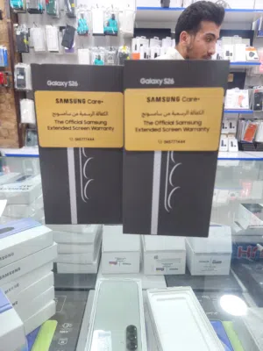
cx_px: 132
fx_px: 233
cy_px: 176
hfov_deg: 58.9
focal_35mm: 23
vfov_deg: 73.9
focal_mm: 5.4
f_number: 1.8
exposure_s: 1/180
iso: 125
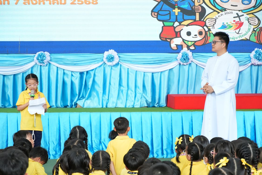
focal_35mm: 118
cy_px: 88
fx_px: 862
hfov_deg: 17.3
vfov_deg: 11.6
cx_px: 131
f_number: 5.6
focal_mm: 79
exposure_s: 1/125
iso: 1000
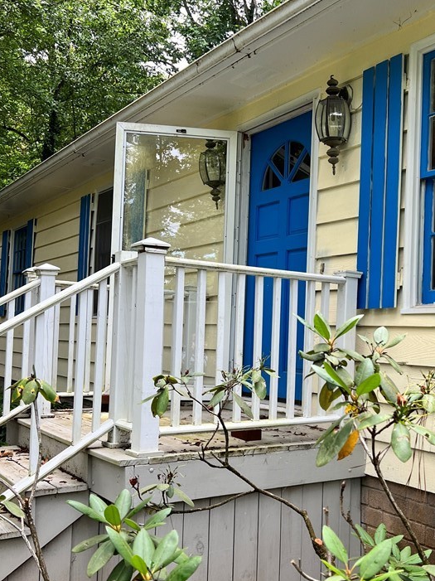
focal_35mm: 38
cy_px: 318
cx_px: 287
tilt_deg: +1.5
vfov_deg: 48.9
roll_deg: -2.8
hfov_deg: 37.3
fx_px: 637
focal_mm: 5.7
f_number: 1.5
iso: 50
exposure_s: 1/621
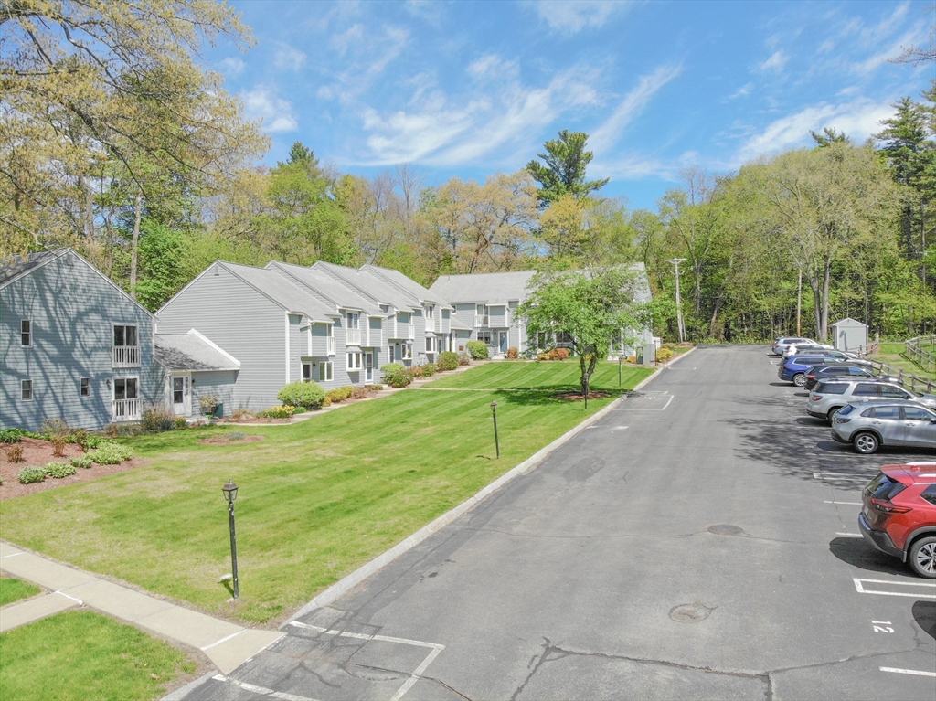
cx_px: 468
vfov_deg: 56.8
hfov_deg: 71.6
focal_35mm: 24
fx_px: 649
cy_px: 350
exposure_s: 1/861
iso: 108
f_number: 2.8
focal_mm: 4.5
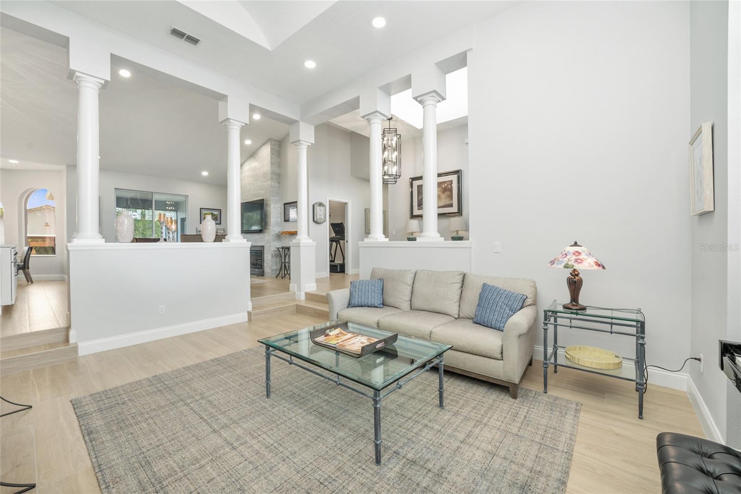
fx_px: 288
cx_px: 370
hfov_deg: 104.3
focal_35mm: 14
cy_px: 247
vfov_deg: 81.2
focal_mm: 14
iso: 320
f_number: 7.1
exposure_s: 1/10
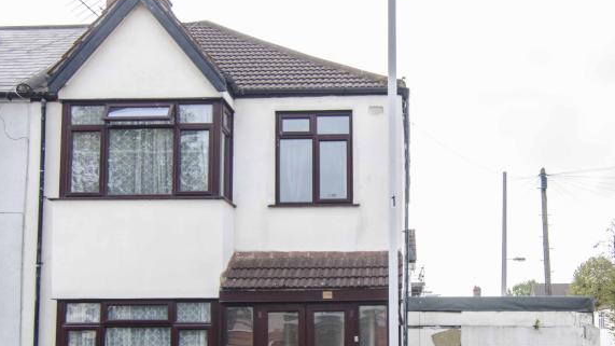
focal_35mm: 45
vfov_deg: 26.0
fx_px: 734
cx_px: 392
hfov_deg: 45.0
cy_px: 280
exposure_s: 1/80
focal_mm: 16
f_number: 5.6
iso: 100
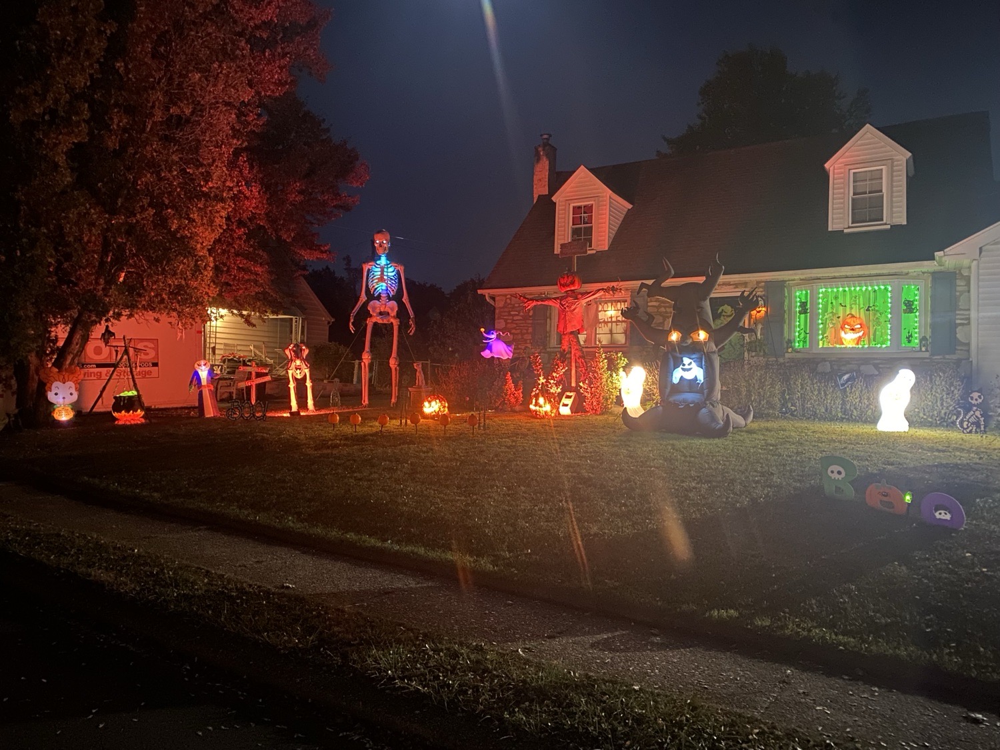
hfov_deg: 67.3
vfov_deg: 53.1
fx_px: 751
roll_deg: -1.8
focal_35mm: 26
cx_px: 500
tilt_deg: +1.1
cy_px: 375
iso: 800
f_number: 1.8
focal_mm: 4.25
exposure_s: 1/8
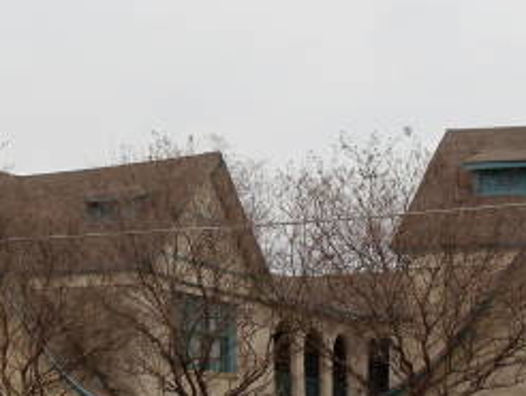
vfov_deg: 11.4
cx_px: 323
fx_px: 1977
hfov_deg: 15.1
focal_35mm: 130
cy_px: 338
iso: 80
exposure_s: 1/320
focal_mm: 6.81
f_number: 3.7
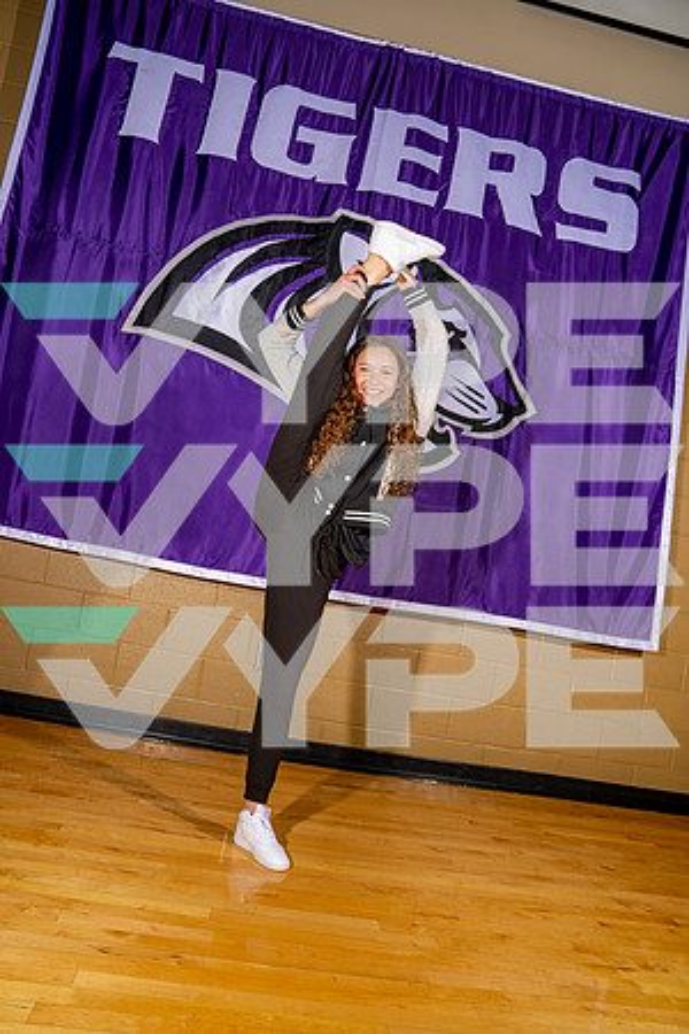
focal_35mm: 24
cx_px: 344
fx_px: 689
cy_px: 517
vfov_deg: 73.7
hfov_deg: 53.1
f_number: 5.6
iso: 100
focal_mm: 24
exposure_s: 1/125
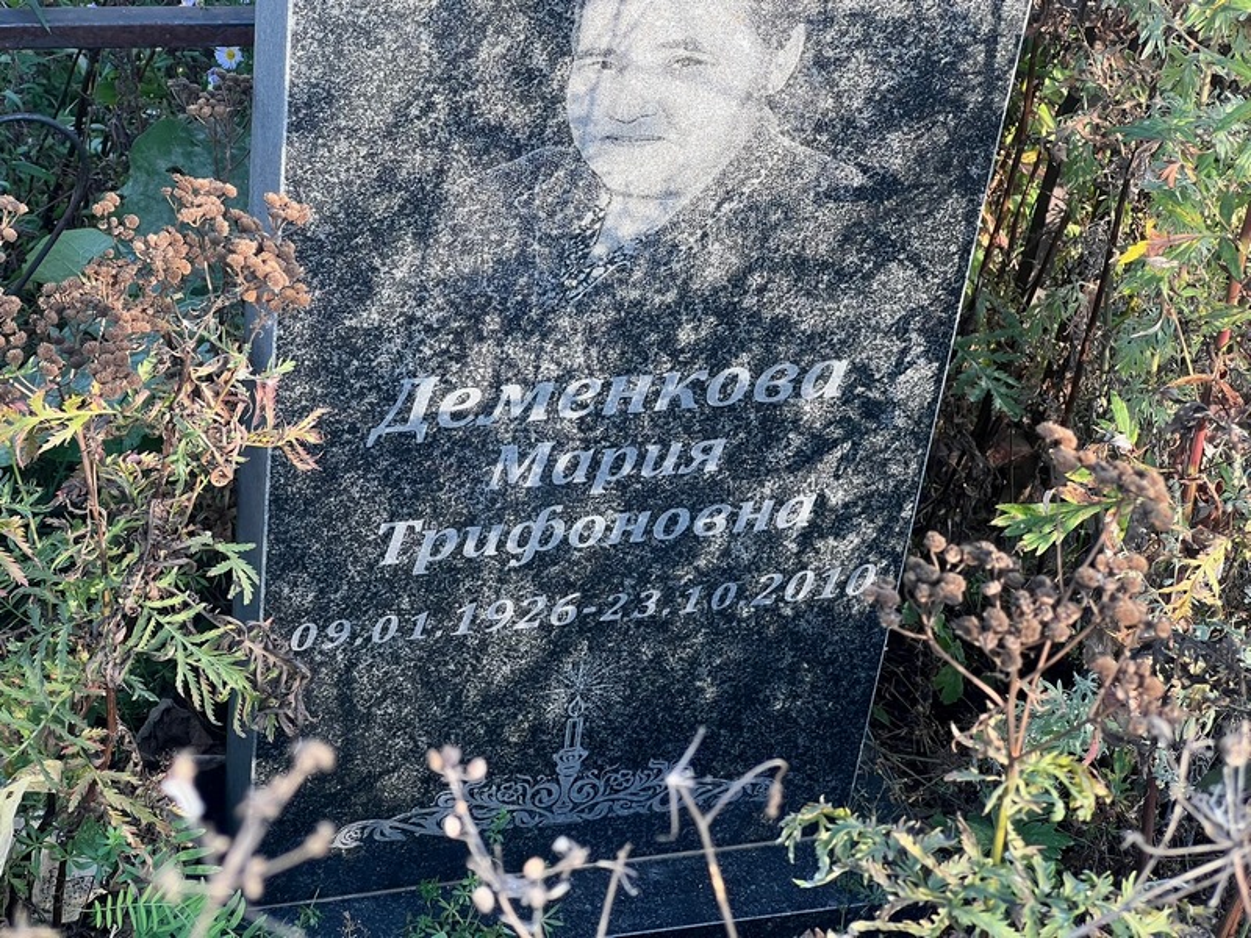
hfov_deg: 25.3
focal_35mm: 77
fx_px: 2783
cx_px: 626
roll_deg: -5.9
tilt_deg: -38.0
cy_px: 469
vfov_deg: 19.1
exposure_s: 1/99
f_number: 2.8
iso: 50
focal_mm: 9
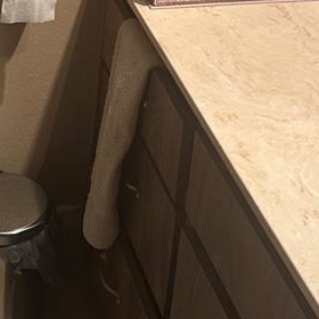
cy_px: -157
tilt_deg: -18.1
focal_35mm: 91
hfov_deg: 19.1
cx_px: 142
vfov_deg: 17.2
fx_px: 949
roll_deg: -6.3
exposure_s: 1/60
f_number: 1.78
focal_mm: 6.86
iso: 125
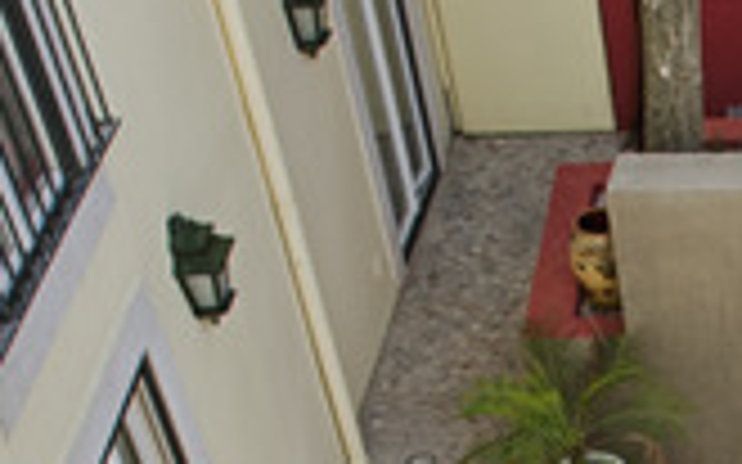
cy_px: 933
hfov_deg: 20.9
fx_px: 1698
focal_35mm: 84
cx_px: 1111
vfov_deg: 13.3
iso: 200
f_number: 16
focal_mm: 17
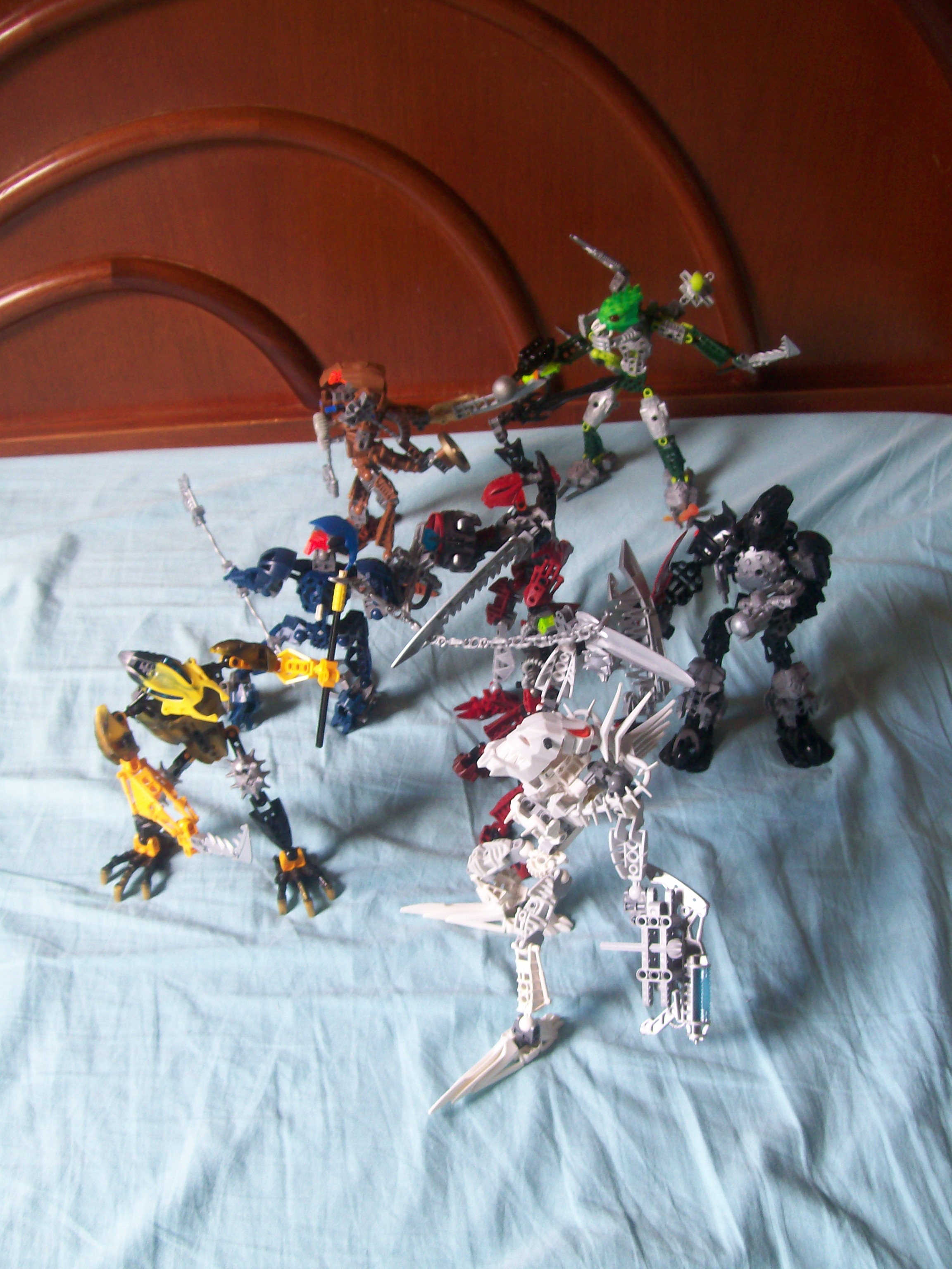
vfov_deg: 51.4
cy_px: 634
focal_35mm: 36
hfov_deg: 39.7
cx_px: 476
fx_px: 1320
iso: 80
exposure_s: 1/34
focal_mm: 6
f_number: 2.7
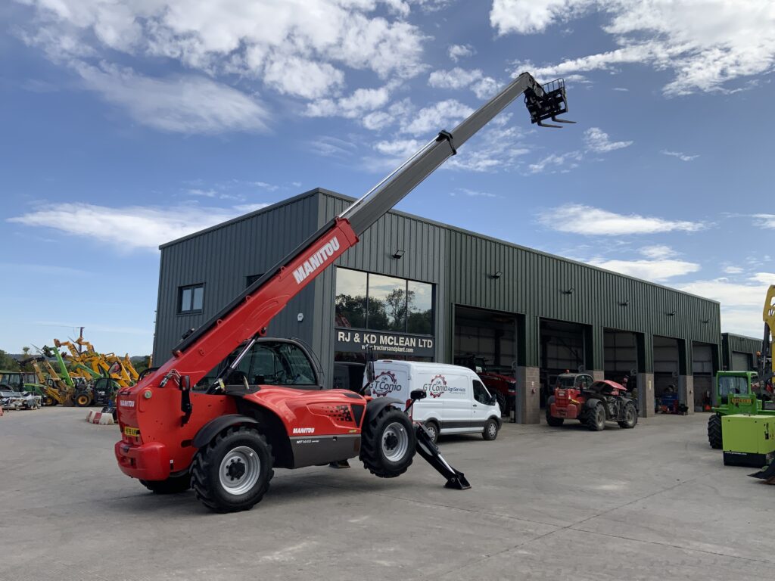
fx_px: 649
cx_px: 388
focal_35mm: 29
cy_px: 290
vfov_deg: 48.2
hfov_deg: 61.7
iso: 16
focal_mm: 3
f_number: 1.8
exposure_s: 1/2141
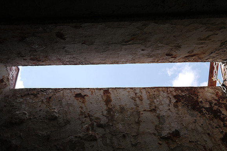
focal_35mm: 42
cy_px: 85
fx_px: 265
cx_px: 114
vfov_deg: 31.8
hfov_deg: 46.4
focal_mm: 20
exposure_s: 1/60
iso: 125
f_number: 13
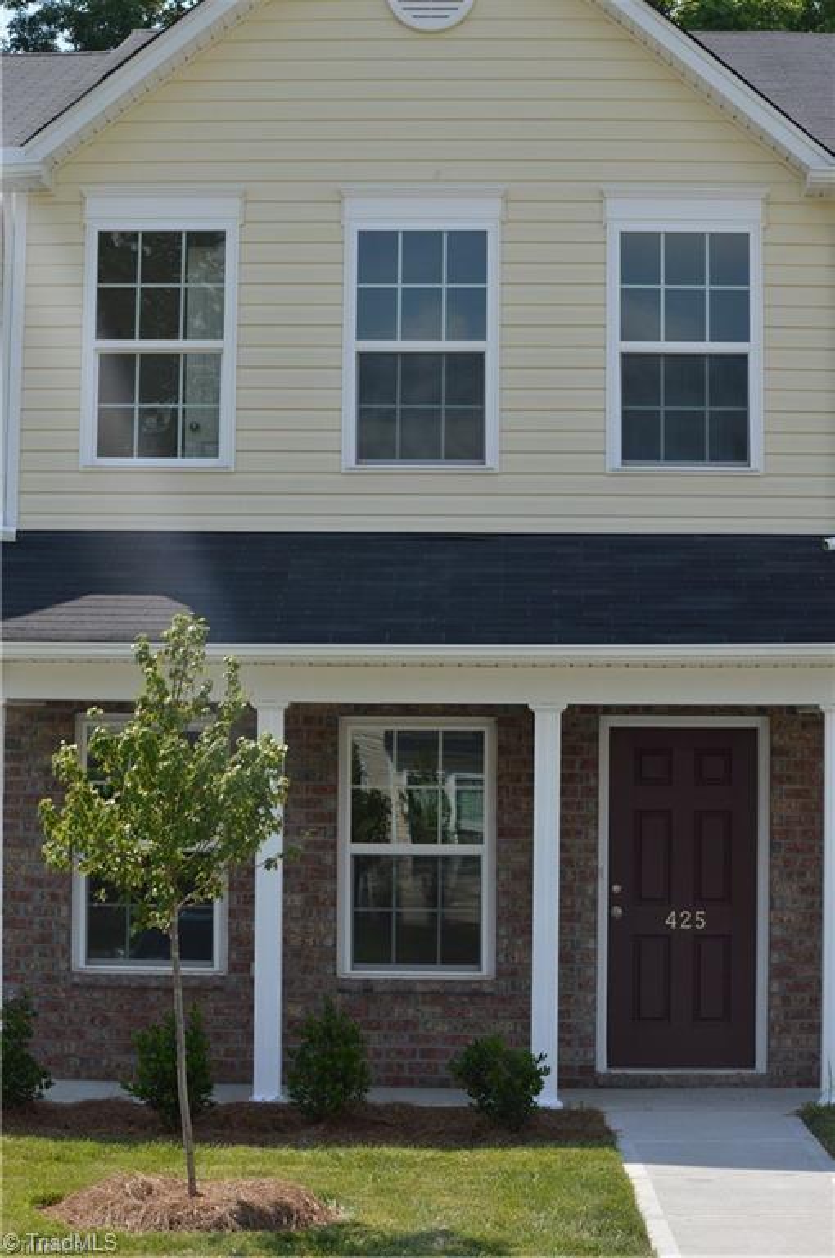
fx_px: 2878
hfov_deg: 16.5
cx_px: 418
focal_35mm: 82
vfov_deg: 24.6
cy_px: 629
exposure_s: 1/500
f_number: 13
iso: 400
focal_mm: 55
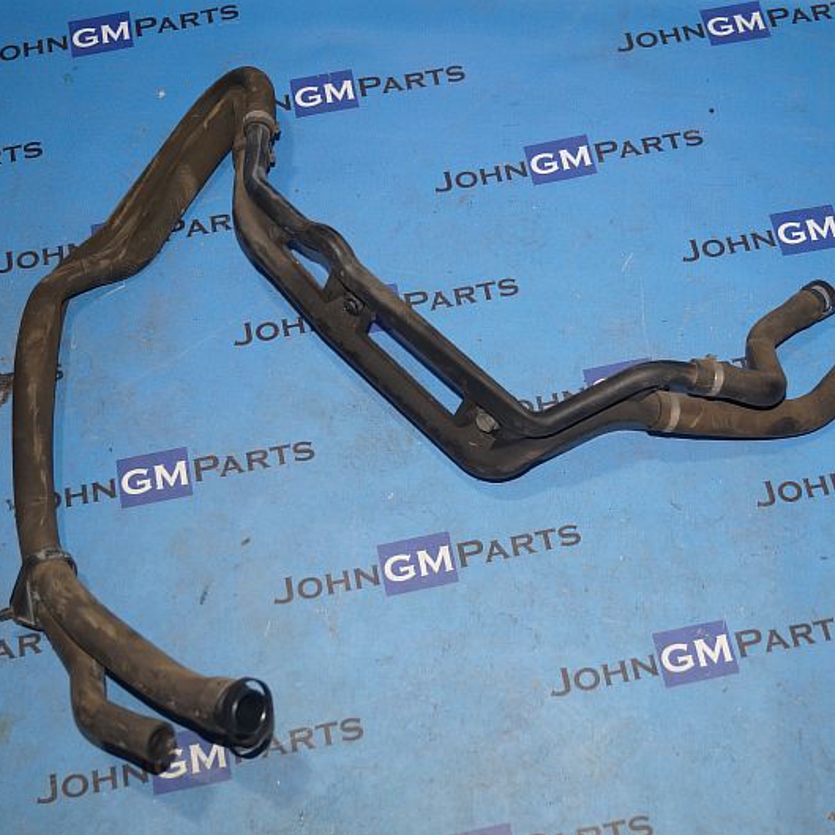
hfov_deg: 31.5
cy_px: 419
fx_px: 1474
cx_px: 507
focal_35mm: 54
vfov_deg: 31.6
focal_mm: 28
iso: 640
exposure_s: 1/160
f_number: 4.5
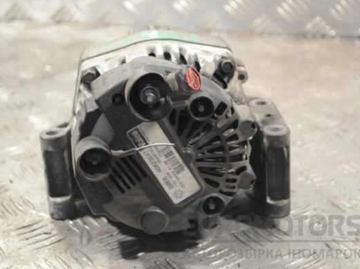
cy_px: 134
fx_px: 821
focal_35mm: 79
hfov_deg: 24.7
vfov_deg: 18.6
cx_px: 170
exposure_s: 1/30
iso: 450
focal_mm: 48
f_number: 5.6
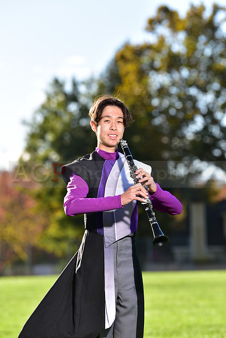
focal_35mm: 180
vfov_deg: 11.4
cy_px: 169
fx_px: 1694
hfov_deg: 7.6
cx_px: 113
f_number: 5
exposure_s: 1/250
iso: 80
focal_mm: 180
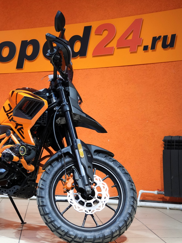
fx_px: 470
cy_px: 121
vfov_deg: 29.0
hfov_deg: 21.6
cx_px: 27
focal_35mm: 67
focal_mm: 30.8
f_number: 4
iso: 2000
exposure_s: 1/100
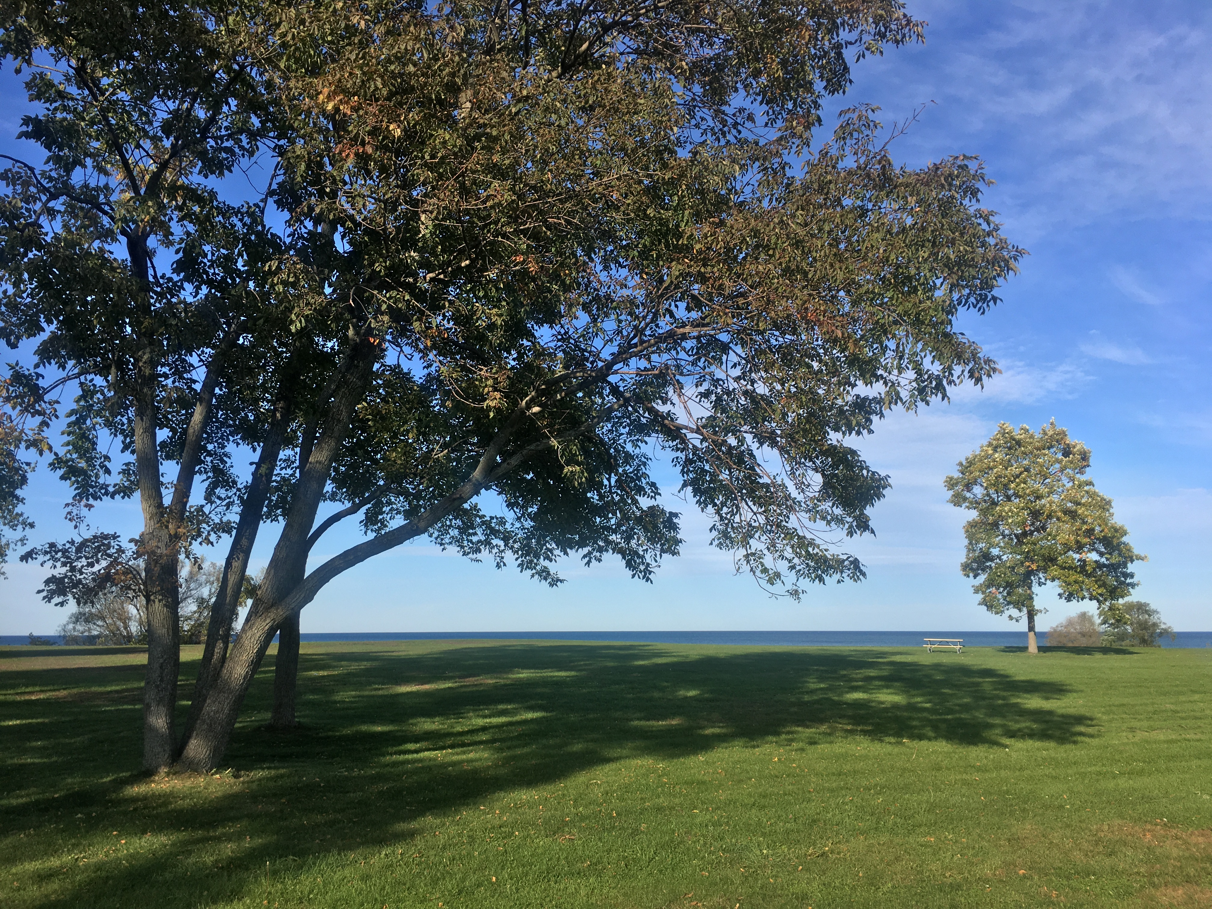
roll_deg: -0.4
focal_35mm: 29
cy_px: 454
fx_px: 1015
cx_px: 606
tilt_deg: +12.7
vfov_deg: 48.2
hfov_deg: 61.7
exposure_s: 1/1603
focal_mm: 4.15
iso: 25
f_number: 2.2
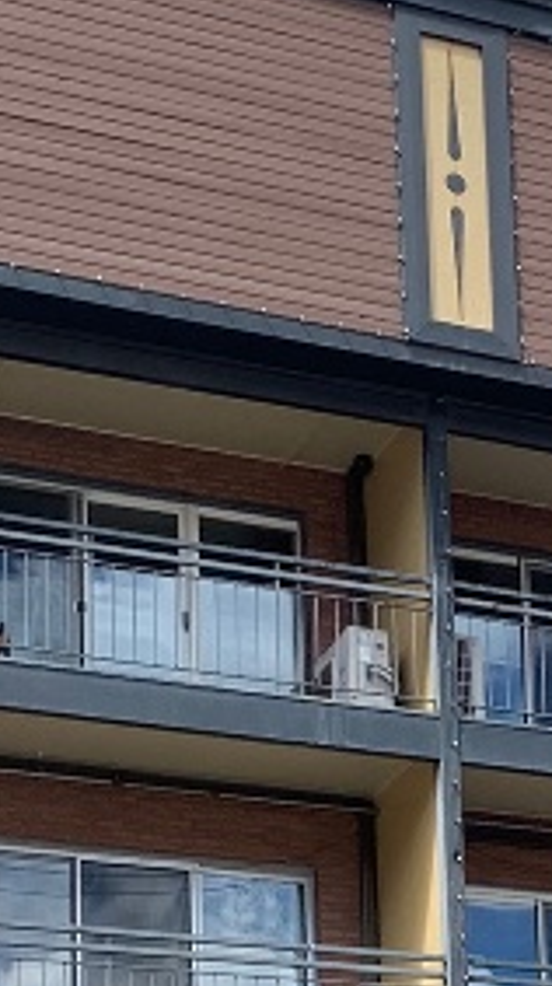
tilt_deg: +12.2
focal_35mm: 103
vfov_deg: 19.7
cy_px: 1150
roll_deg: +1.8
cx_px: 660
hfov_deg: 11.5
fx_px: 2688
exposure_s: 1/664
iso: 25
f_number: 1.8
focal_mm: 4.25
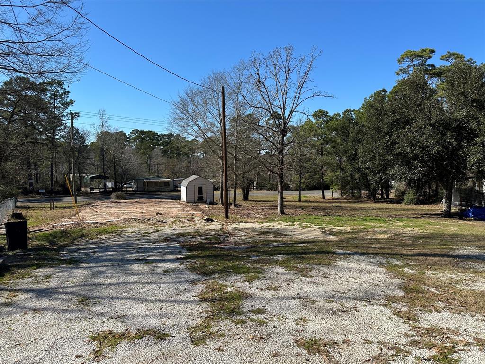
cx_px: 242
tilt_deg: -3.3
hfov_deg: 71.6
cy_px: 182
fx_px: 336
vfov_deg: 56.8
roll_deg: +0.7
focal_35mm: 24
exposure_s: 1/3717
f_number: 1.78
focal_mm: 6.86
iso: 80
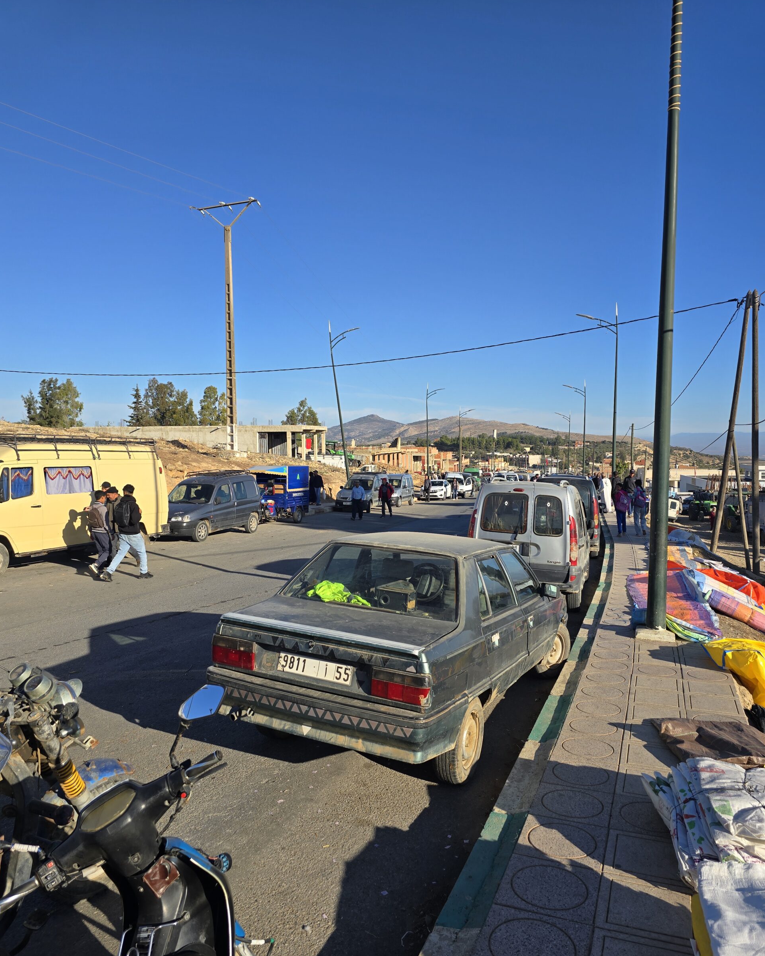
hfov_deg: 58.8
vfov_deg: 70.3
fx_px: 679
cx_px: 382
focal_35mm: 24
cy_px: 495
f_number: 1.7
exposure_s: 1/812
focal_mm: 6.3
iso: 12
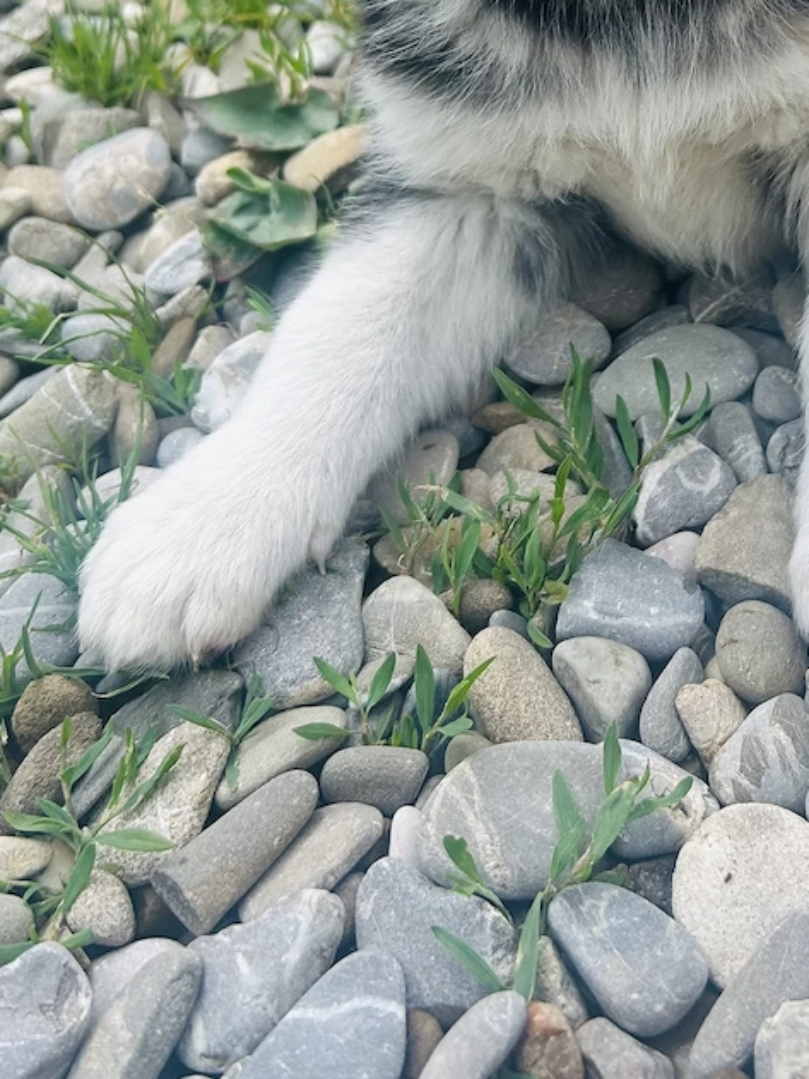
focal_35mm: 55
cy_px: 39
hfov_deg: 26.0
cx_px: 672
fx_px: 1714
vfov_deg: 32.6
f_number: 1.5
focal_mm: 5.7
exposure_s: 1/1901
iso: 50
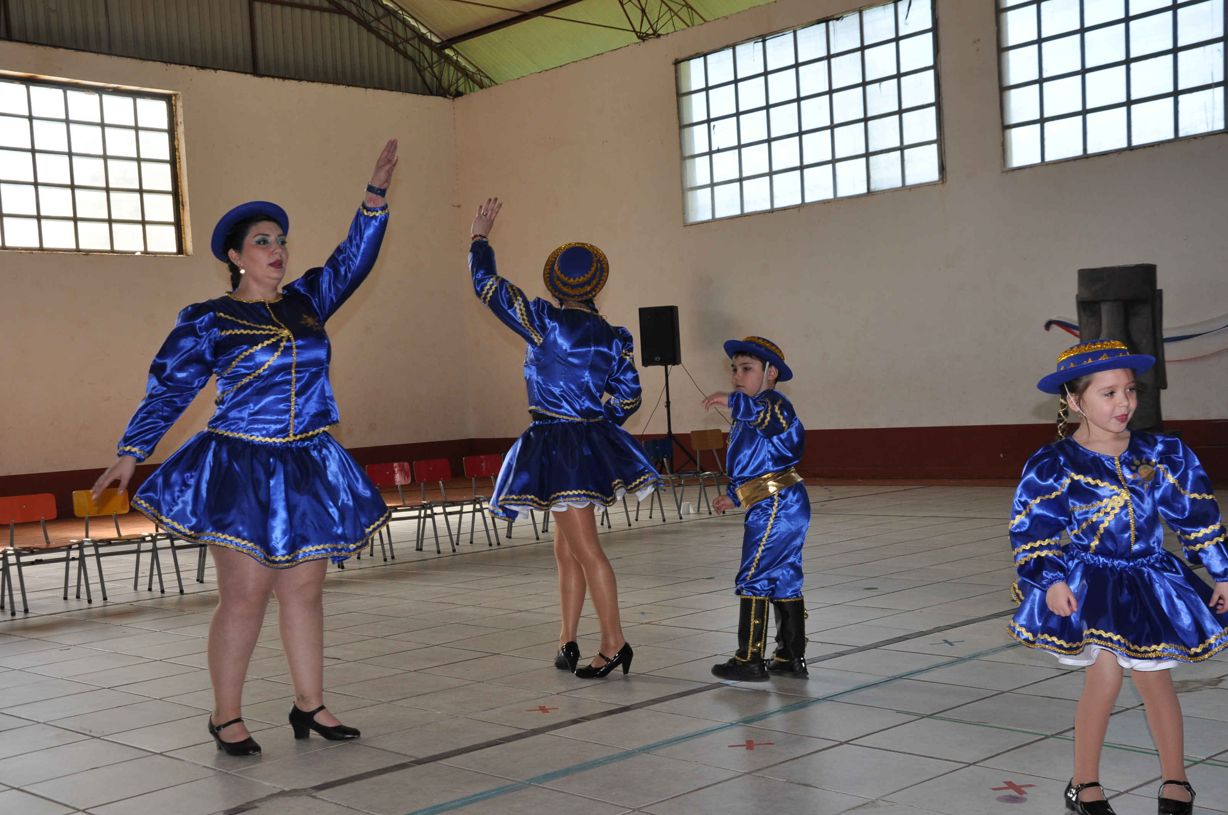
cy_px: 408
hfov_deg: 46.4
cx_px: 614
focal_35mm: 42
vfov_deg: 31.8
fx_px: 1431
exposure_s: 1/125
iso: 400
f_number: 7.1
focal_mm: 28
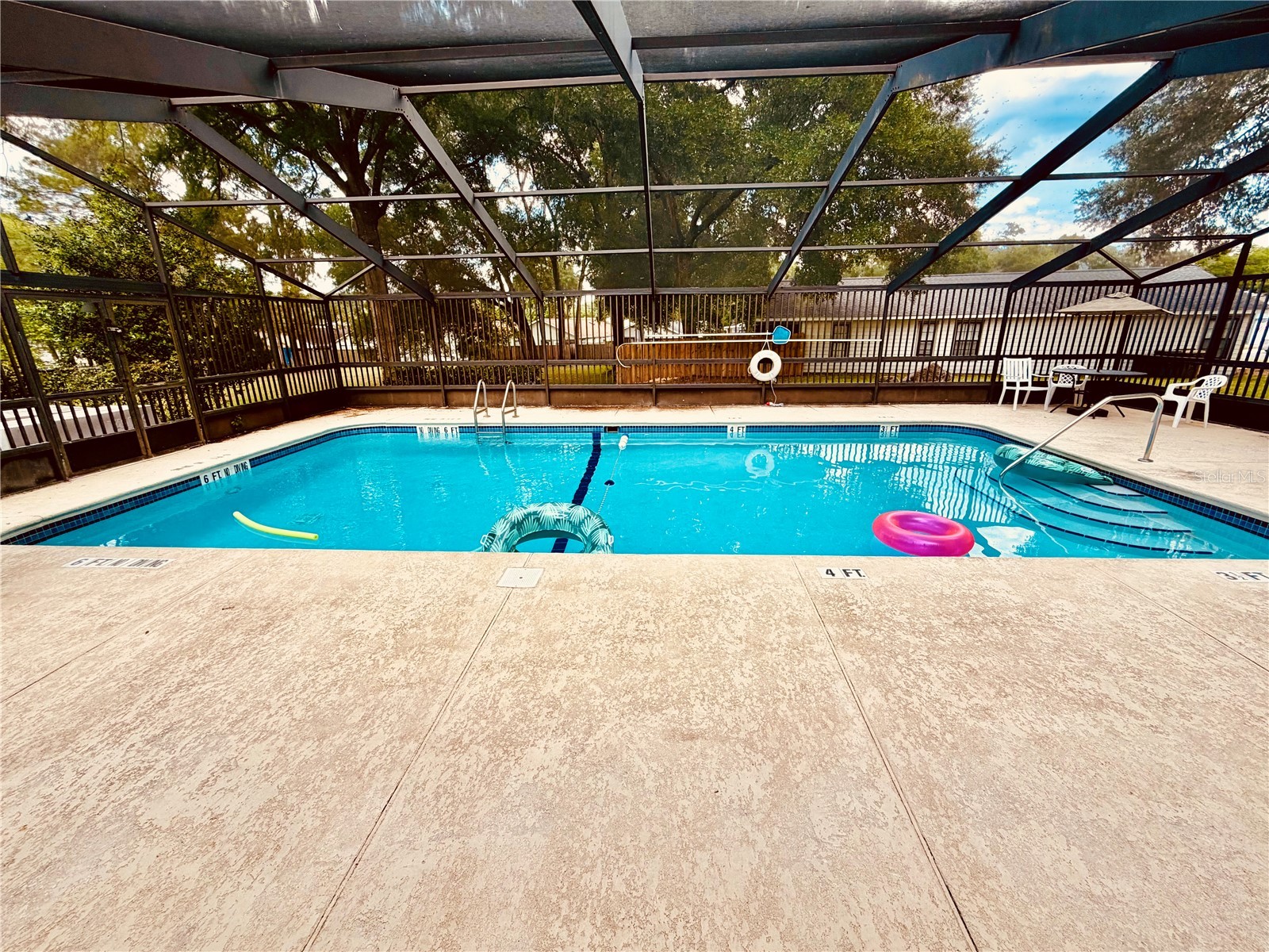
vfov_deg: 85.7
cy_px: 476
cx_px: 634
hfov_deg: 102.1
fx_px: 513
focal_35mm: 14
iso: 64
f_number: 2.2
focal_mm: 2.22
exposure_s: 1/502
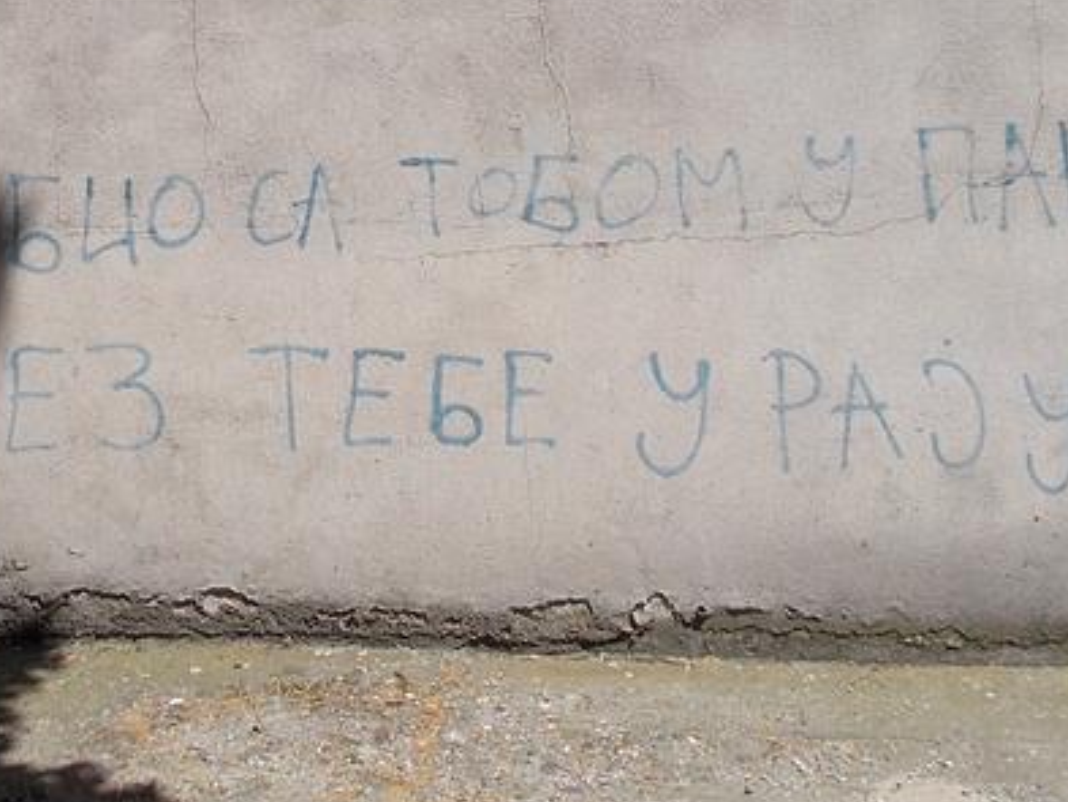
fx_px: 1821
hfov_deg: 32.3
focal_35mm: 59
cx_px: 310
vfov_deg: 24.3
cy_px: 120
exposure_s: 1/1000
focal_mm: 4.1
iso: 80
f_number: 3.3
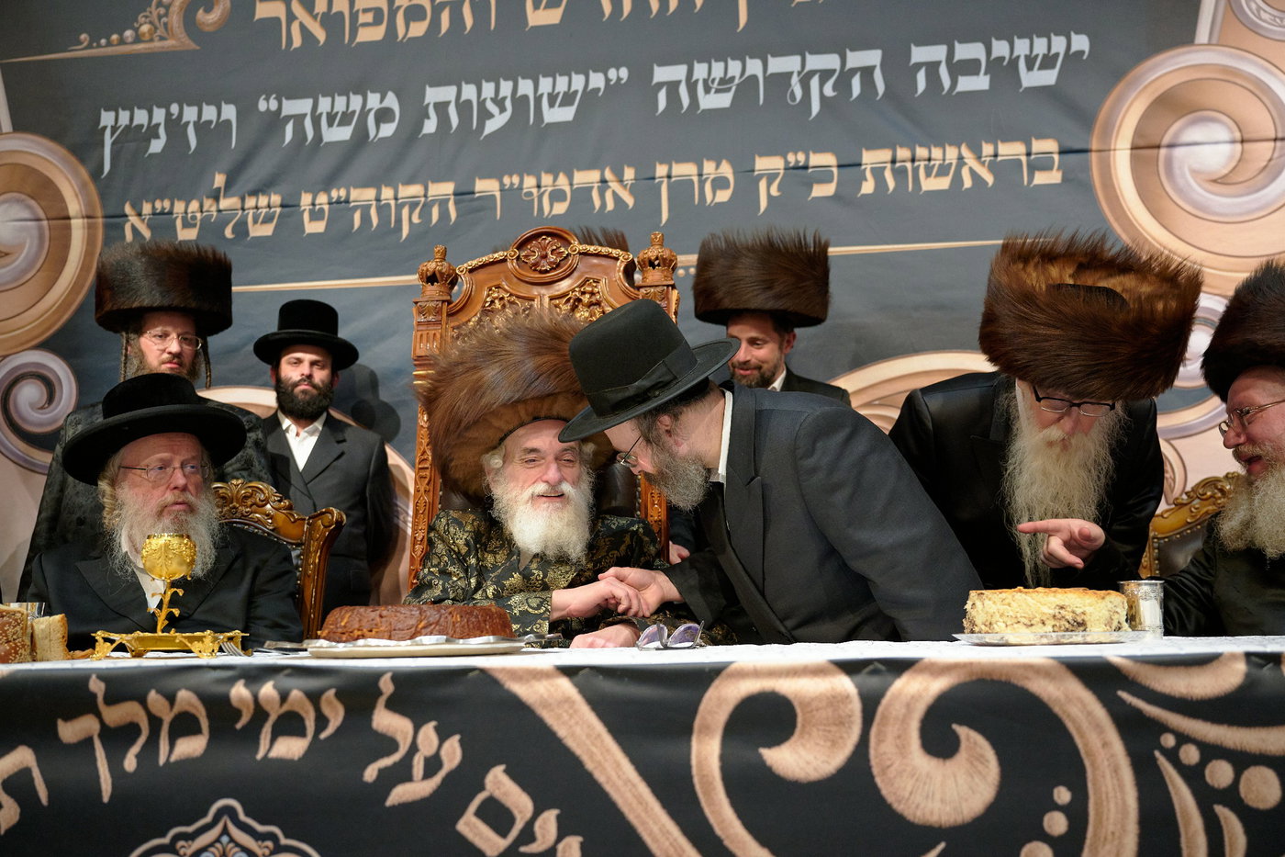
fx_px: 1088
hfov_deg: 61.1
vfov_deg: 42.9
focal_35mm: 30
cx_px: 642
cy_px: 428
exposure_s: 1/200
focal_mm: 30.5
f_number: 3.2
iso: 2500
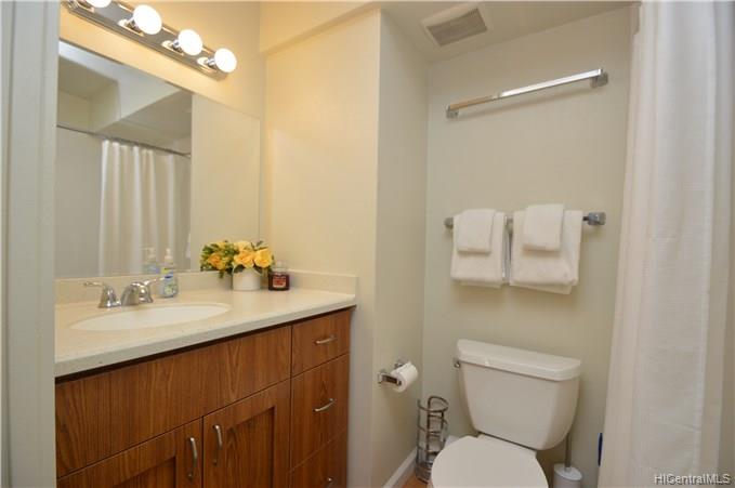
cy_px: 244
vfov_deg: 77.2
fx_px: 306
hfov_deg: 100.5
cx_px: 368
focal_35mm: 15
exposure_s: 1/60
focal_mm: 10
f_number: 4
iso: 400
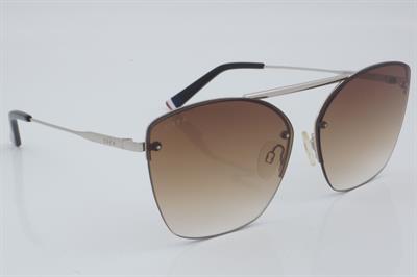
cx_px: 208
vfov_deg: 18.2
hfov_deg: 27.0
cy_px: 138
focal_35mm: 75
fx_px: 868
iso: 100
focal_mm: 50
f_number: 32
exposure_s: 1/3
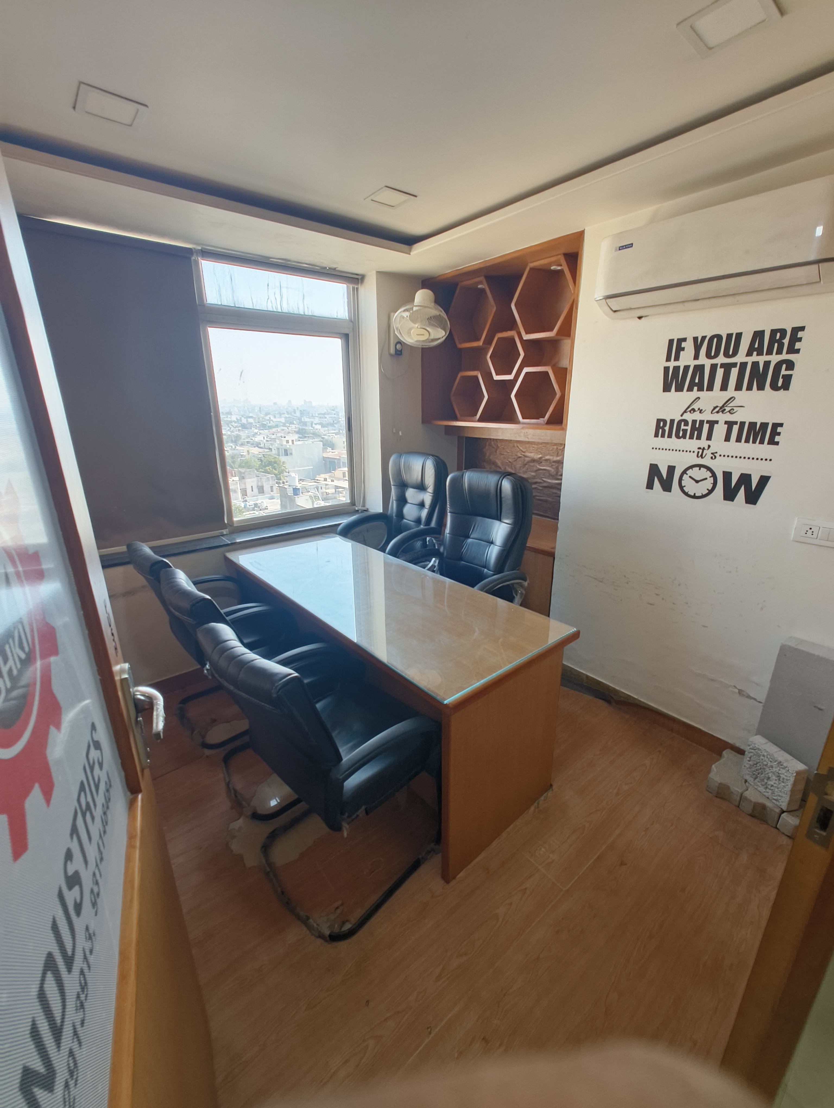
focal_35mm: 14
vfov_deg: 102.0
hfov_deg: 85.8
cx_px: 417
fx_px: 449
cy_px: 554
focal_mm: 2.15
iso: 800
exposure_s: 1/100
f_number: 2.2
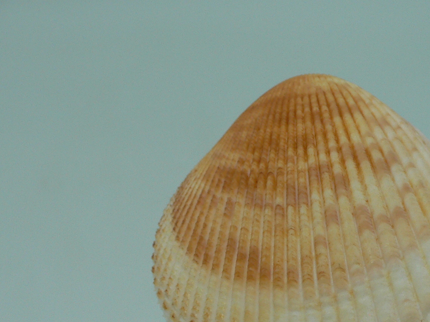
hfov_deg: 30.6
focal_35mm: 62
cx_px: 327
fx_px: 770
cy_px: 259
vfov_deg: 23.3
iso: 80
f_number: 2.8
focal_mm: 4.6
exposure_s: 1/60
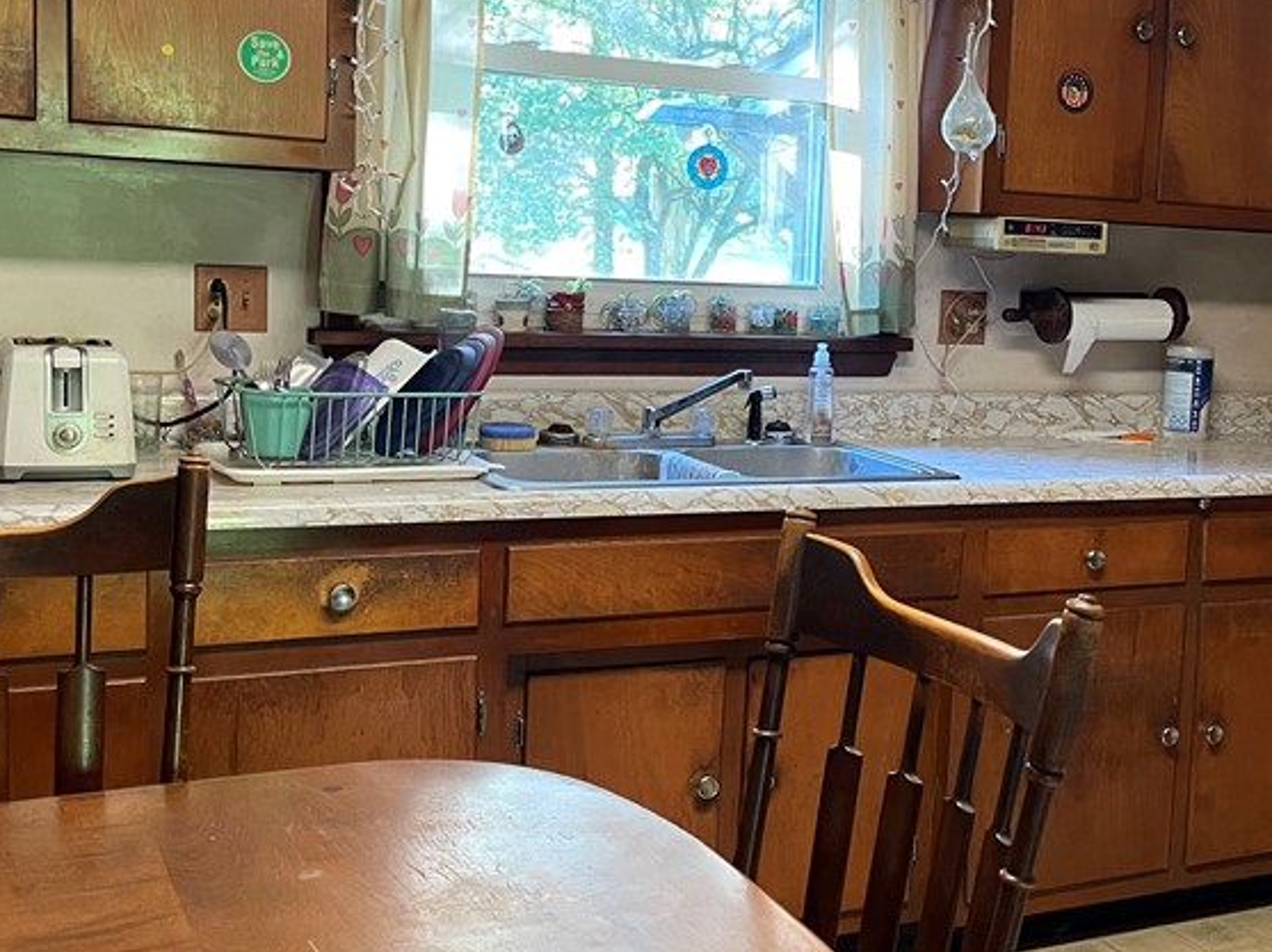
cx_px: 961
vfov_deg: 31.4
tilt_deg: -6.5
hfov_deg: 40.1
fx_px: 1689
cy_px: 406
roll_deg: -2.8
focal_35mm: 46
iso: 400
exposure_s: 1/40
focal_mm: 5.1
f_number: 1.6
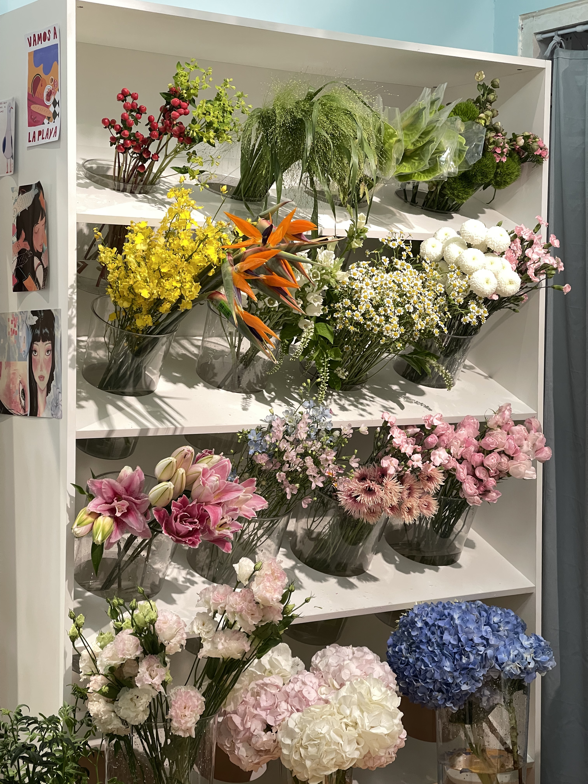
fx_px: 1450
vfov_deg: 30.3
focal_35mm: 64
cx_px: 294
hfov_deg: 22.9
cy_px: 392
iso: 160
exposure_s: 1/50
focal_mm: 7.5
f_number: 2.2
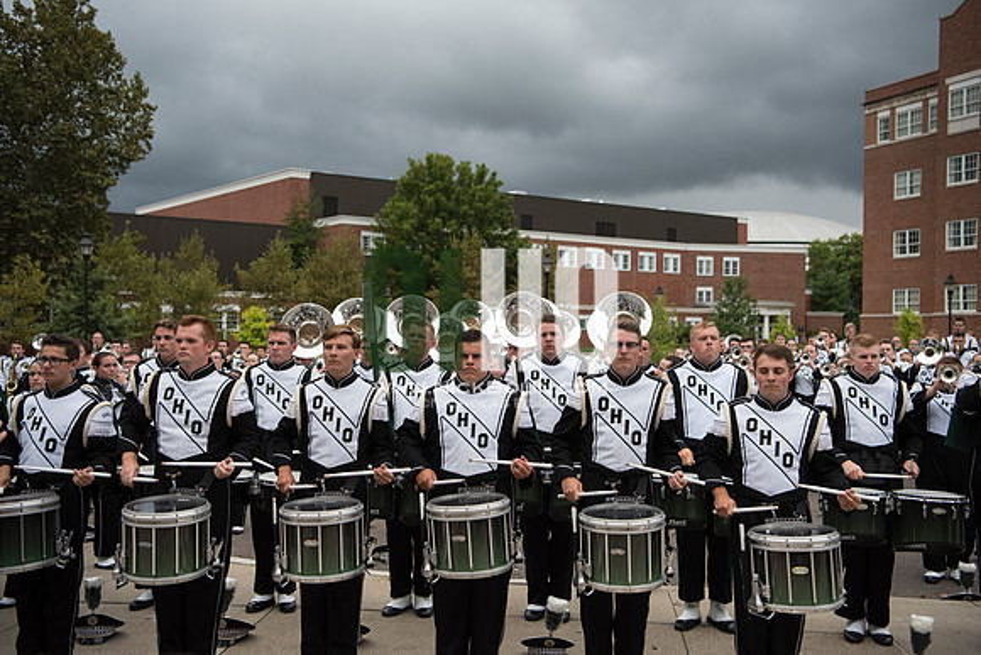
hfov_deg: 48.4
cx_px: 490
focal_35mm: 40
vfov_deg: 33.4
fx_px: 1090
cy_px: 328
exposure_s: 1/3200
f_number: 3.5
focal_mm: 40
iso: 1600
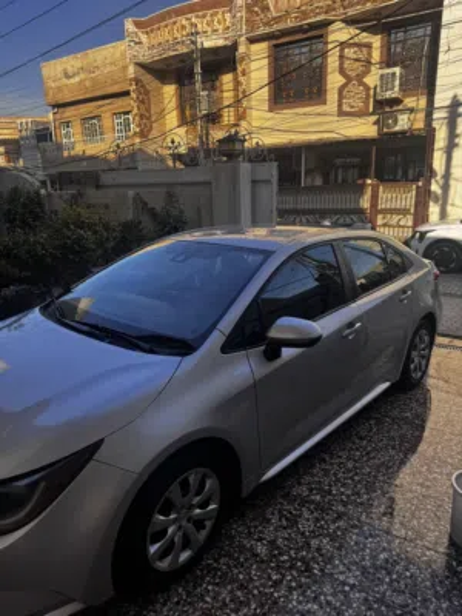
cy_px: 308
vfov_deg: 71.6
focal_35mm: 24
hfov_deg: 56.8
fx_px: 427
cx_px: 231
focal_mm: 6.76
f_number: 1.78
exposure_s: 1/1560
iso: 80
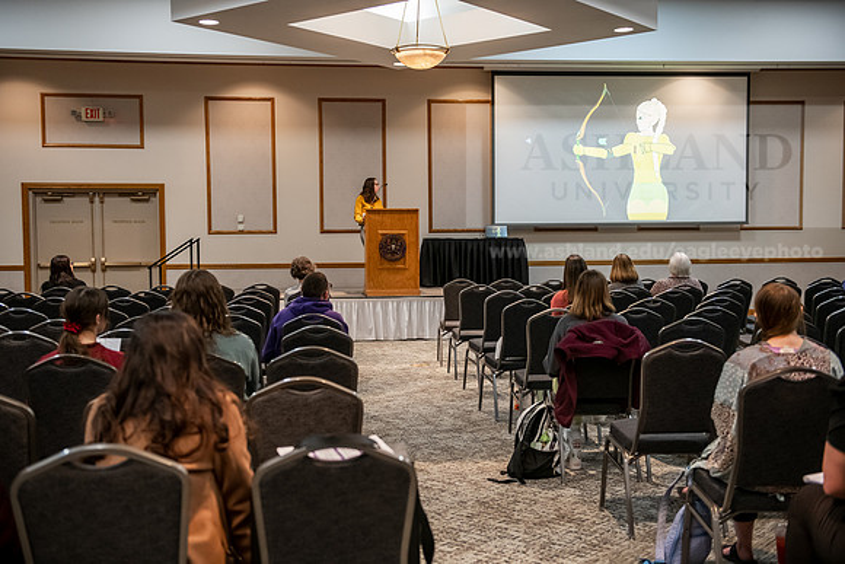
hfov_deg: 46.4
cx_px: 422
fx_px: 986
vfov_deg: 31.9
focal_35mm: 42
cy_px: 282
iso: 2500
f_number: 3.2
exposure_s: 1/200
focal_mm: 42
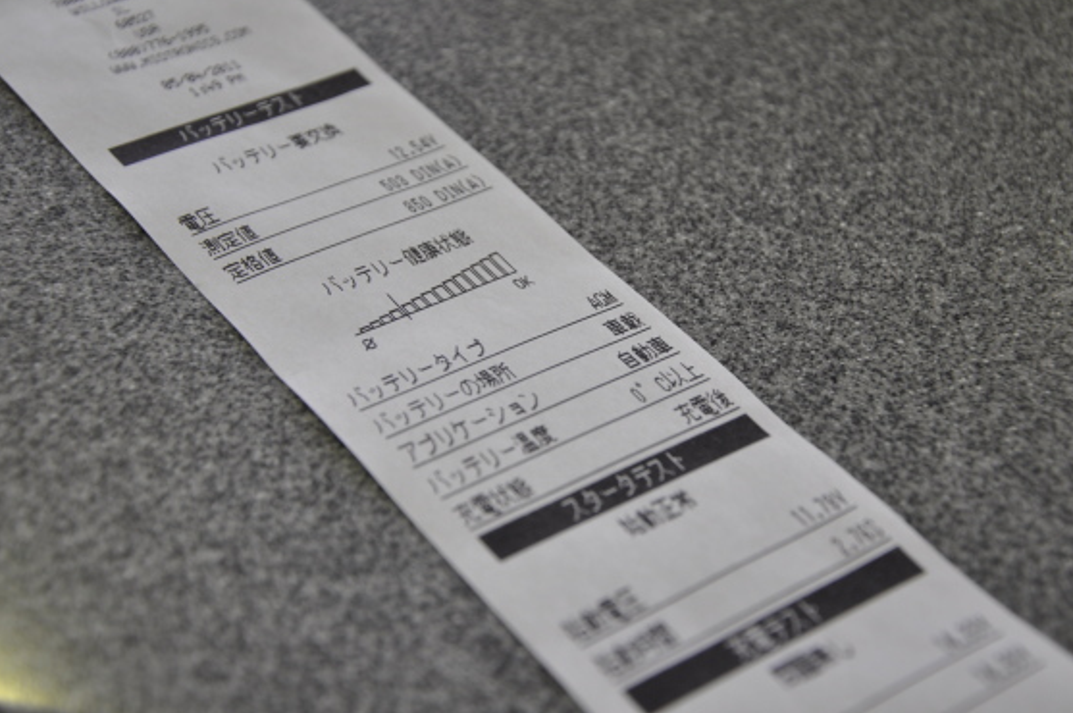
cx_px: 545
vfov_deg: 16.6
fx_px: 2441
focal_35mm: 82
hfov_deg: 24.8
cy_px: 348
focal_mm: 52
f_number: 5.6
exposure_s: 1/30
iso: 250
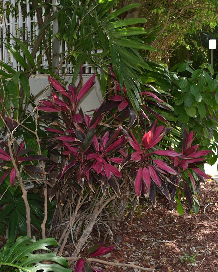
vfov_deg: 34.9
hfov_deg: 28.1
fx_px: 433
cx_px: 75
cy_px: 138
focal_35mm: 54
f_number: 5.6
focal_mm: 25
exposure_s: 1/125
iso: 125
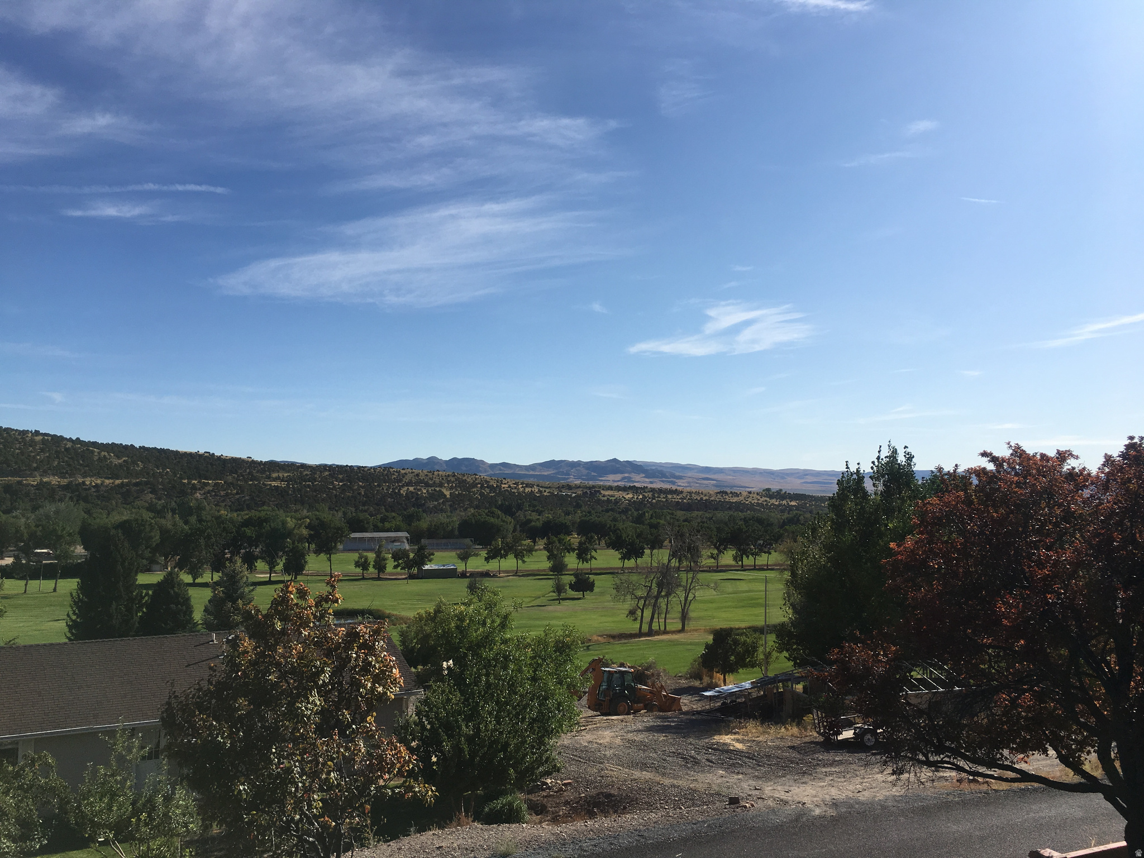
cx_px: 572
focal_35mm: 29
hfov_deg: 61.7
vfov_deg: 48.2
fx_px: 958
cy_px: 429
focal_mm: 4.15
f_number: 2.2
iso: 25
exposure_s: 1/2849
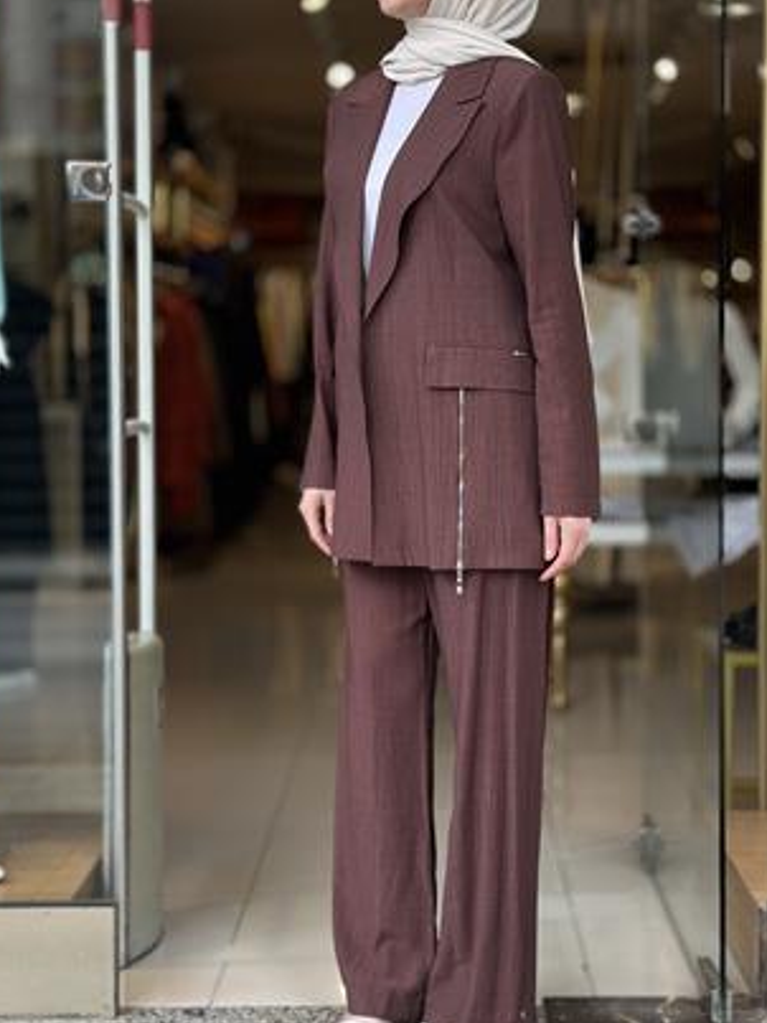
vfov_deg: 31.2
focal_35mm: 62
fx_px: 1833
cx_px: 424
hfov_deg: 23.6
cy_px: 454
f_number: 1.78
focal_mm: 6.86
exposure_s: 1/444
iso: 80
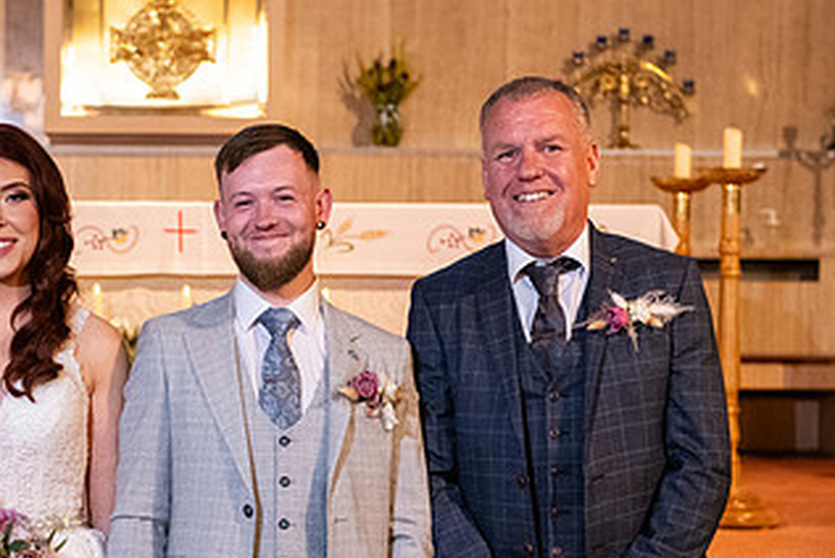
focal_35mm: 128
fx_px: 2972
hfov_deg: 15.8
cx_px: 108
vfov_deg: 10.7
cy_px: 383
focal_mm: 70
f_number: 5
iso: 2000
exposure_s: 1/160
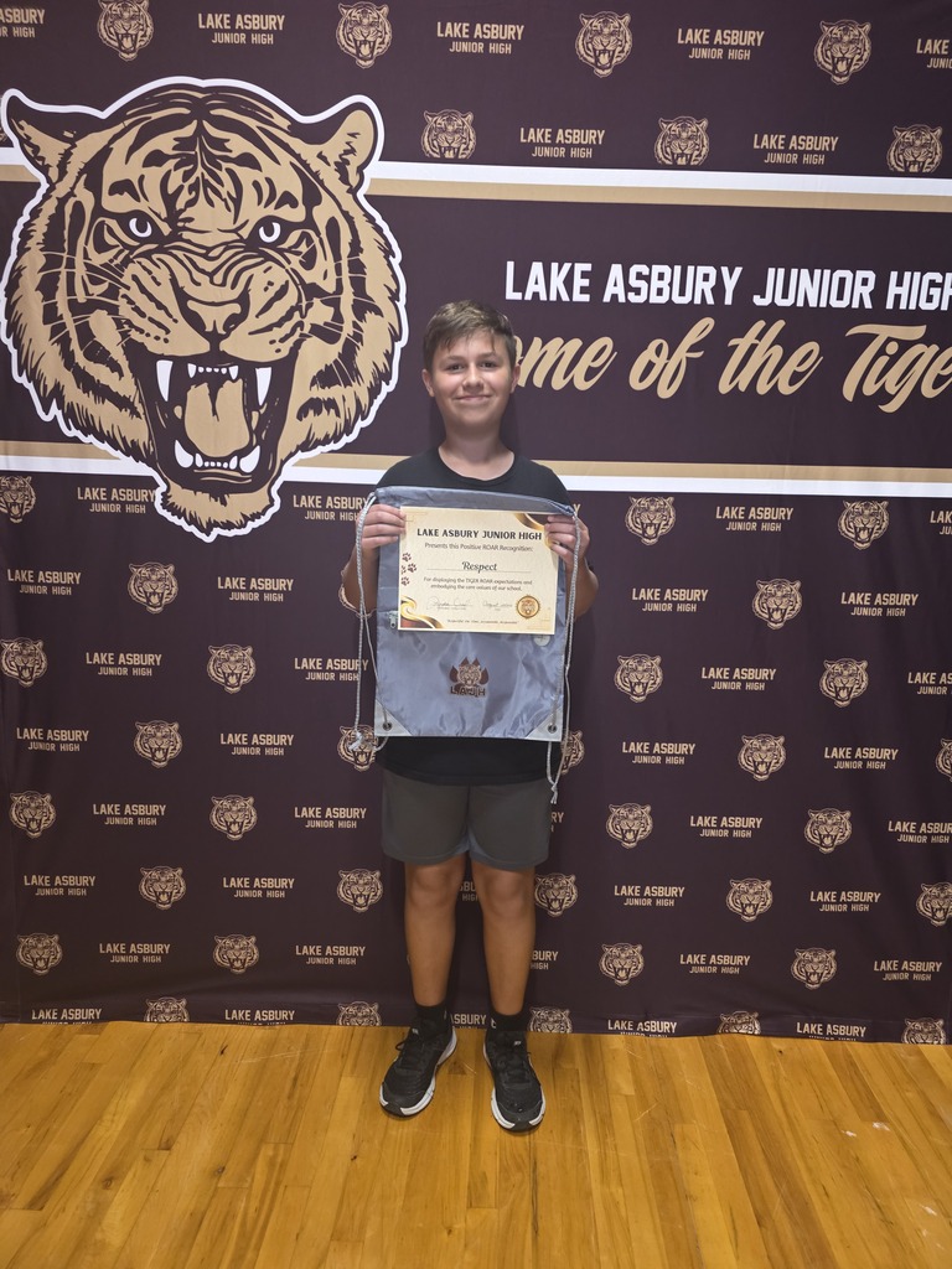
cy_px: 634
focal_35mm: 23
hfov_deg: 58.9
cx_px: 476
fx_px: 843
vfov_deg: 73.9
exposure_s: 1/12
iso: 1250
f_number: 1.7
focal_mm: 6.3
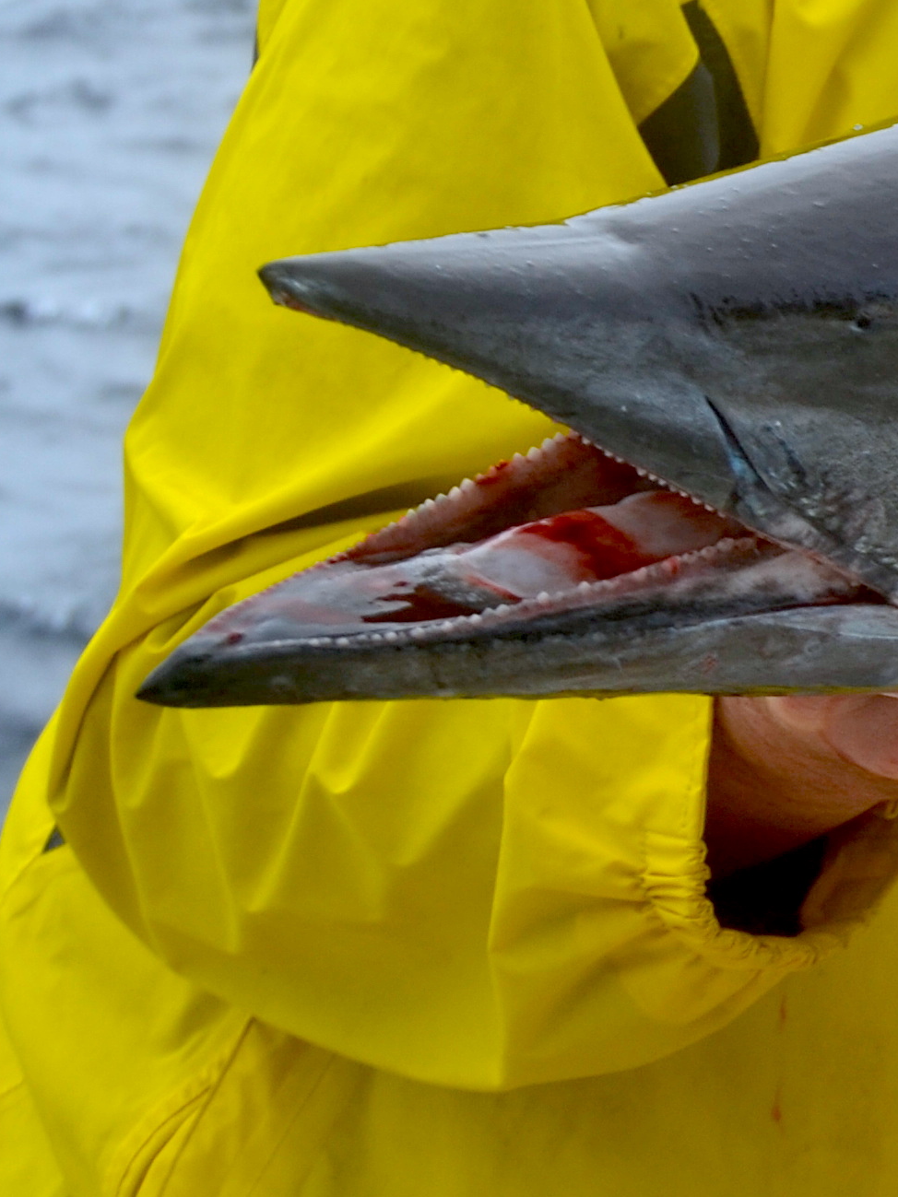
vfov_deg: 14.6
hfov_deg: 10.1
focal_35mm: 133
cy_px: -8
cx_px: 1904
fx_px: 4601
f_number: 5.6
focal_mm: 26
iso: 100
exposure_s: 1/125
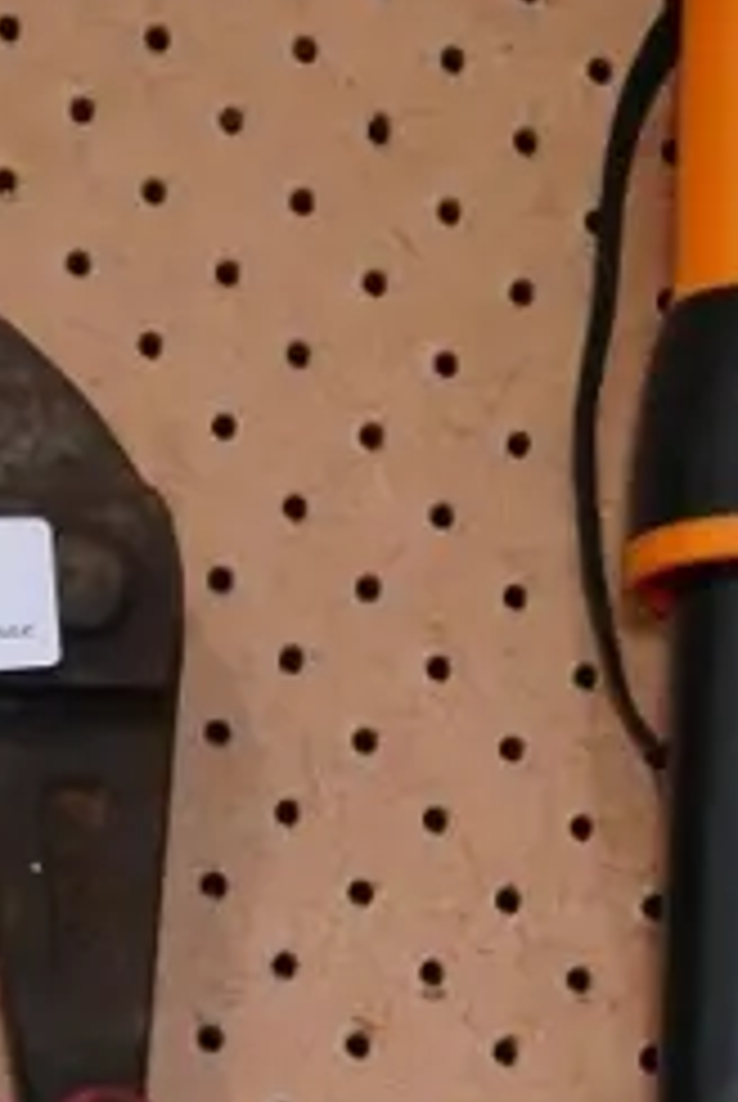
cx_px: 27
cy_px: 2208
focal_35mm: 191
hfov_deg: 7.2
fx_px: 5856
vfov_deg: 10.0
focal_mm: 22
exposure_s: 1/500
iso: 3200
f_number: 4.5
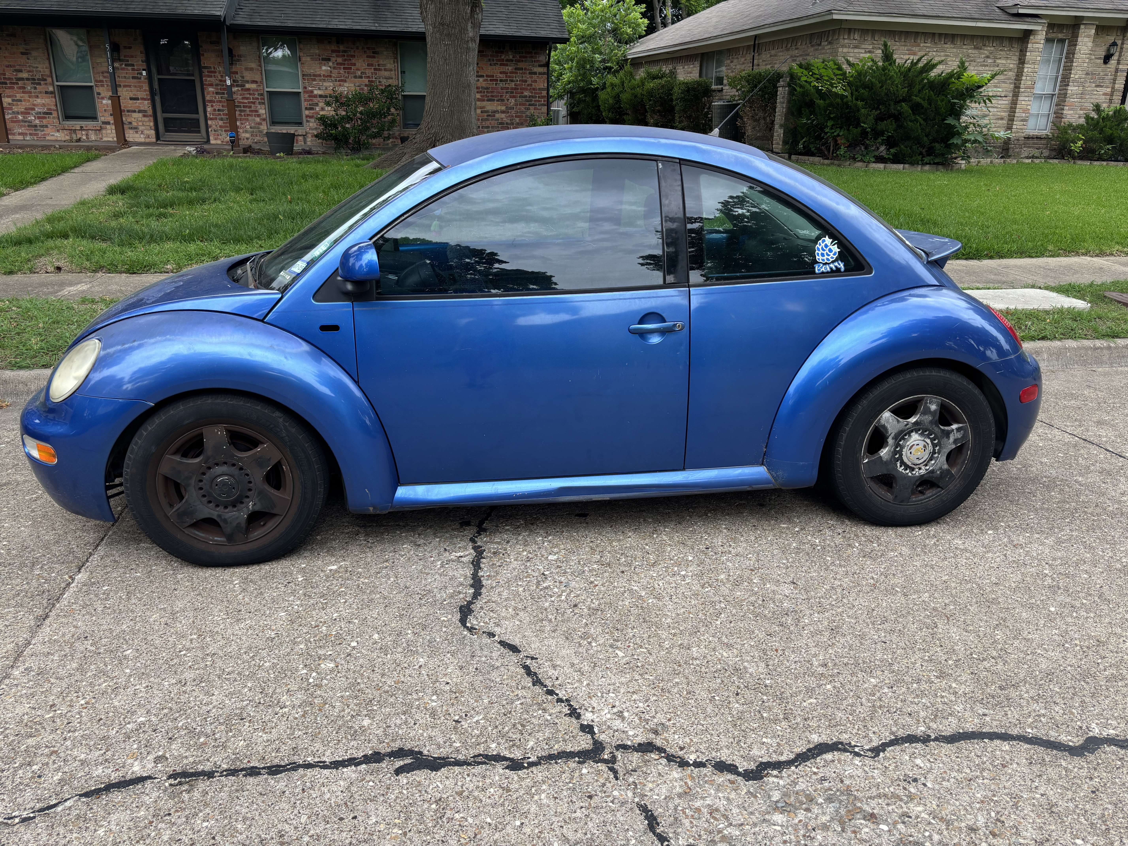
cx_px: 564
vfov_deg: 53.1
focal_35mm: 26
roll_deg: -1.1
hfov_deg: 67.3
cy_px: 423
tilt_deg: -19.5
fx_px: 847
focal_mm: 5.96
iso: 50
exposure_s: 1/488
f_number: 1.6
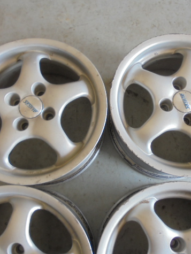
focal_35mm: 35
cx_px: 105
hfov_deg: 40.7
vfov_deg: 52.6
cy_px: 127
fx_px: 257
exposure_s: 1/30
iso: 160
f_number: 3.5
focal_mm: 4.6
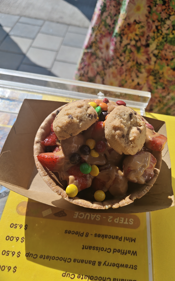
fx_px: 191
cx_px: 100
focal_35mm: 25
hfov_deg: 49.1
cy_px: 138
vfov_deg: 72.5
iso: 185
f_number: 1.88
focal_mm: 5.56
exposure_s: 1/5263
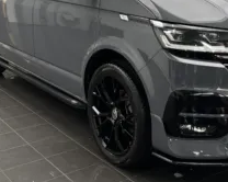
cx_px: 148
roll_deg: -1.0
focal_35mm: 61
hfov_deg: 30.8
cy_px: -14
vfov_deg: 23.5
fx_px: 411
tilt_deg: -3.2
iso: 80
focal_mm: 5.96
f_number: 1.6
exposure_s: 1/100
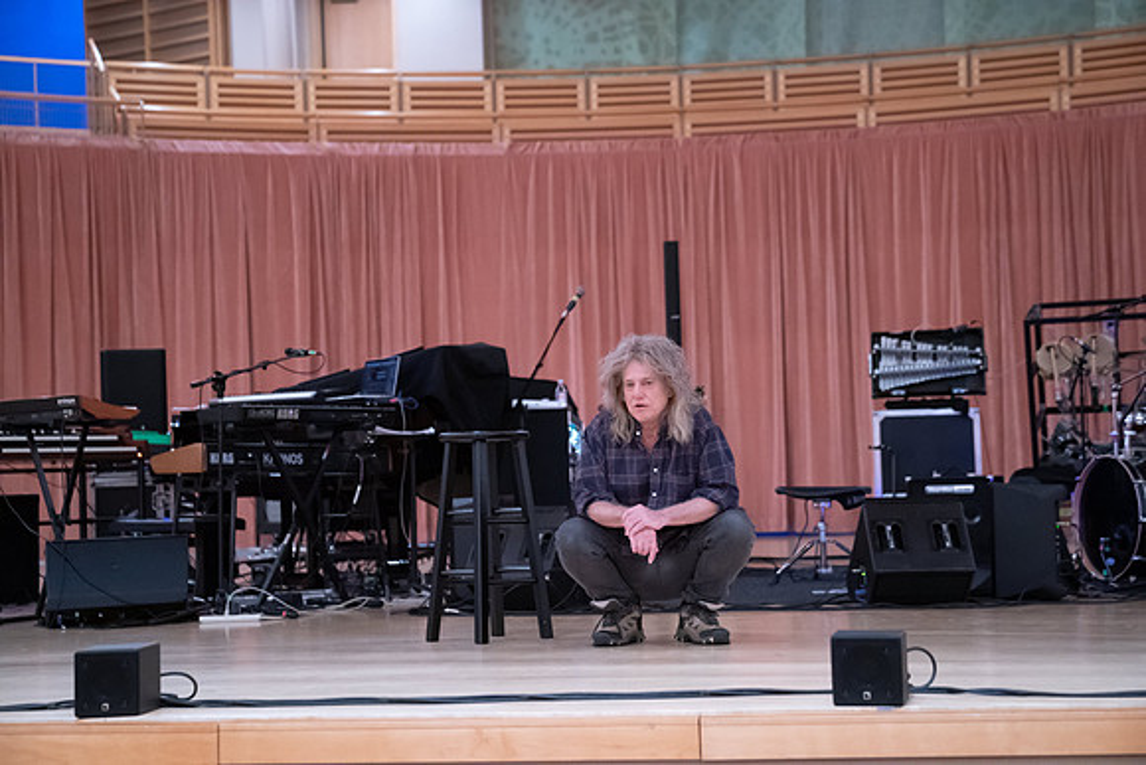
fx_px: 2229
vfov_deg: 19.5
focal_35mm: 70
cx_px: 573
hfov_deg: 28.8
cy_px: 382
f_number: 2.8
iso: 12800
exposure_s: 1/80
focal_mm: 70
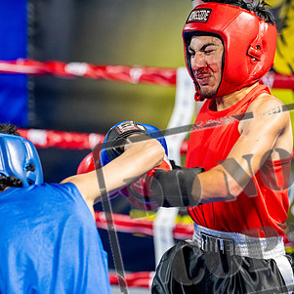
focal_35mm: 157
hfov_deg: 11.1
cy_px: 160
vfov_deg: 11.1
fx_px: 1509
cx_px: 95
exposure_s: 1/800
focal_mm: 96
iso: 4000
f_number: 2
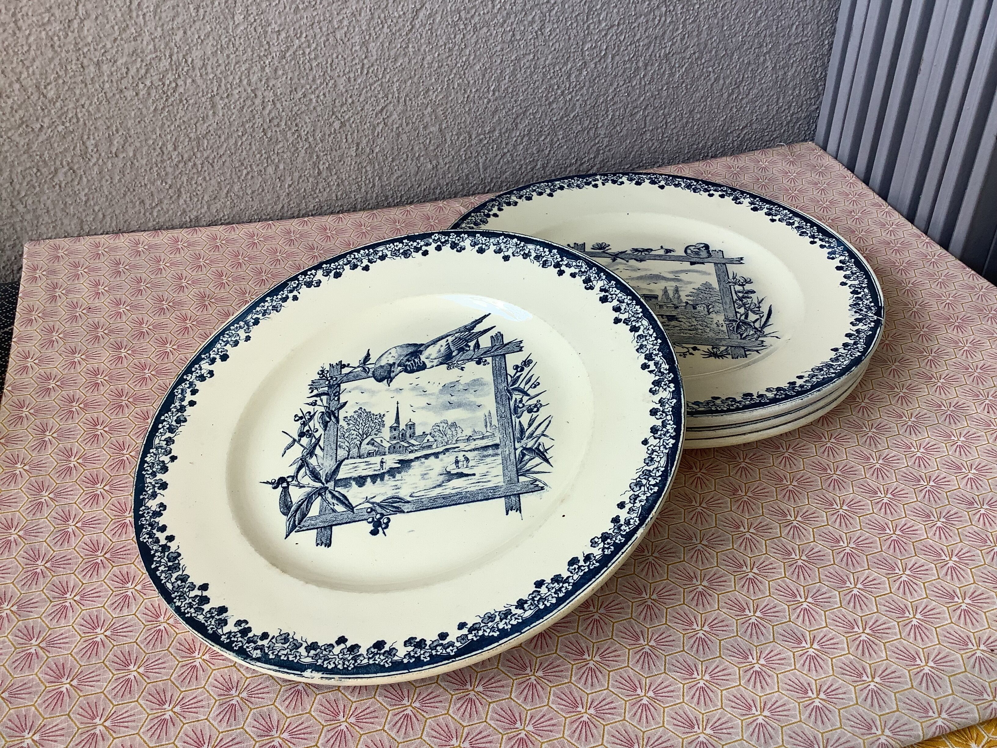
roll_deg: +0.4
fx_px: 893
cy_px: 374
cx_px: 498
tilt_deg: -35.5
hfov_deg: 58.4
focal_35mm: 31
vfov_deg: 45.4
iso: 40
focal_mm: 3.3
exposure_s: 1/120
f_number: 2.4
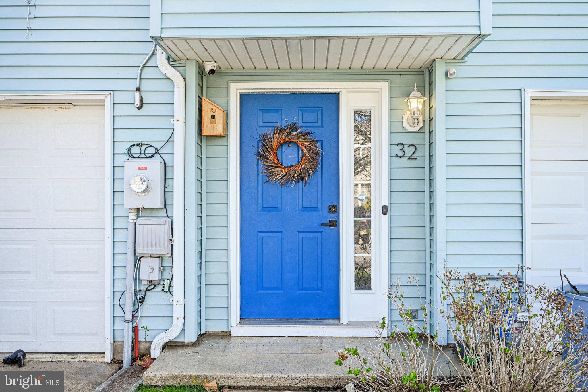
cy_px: 196
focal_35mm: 30
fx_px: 490
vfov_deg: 43.6
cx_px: 294
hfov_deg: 61.9
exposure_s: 1/160
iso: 400
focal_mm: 30
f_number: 8
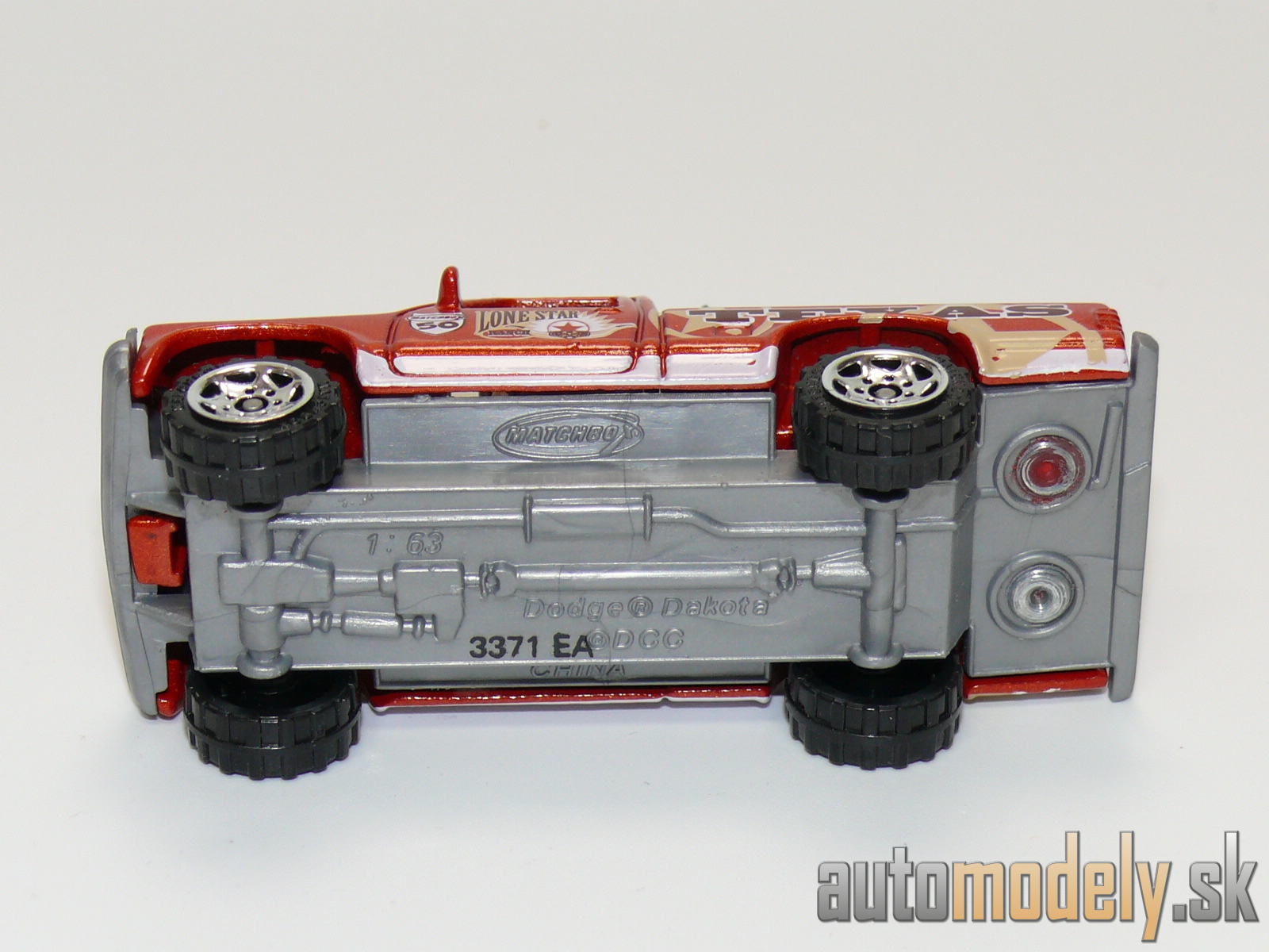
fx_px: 3739
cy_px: 476
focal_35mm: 102
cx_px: 634
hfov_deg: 19.3
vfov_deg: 14.5
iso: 100
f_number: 4
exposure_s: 1/30
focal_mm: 13.3
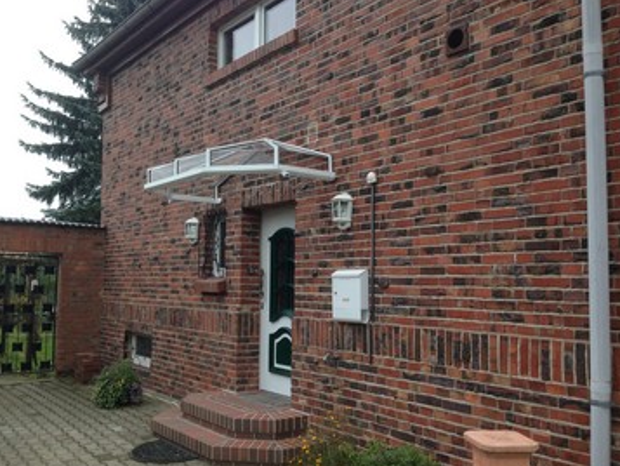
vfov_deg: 38.7
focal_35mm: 37
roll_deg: -2.0
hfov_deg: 50.1
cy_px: 249
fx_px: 663
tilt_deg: +2.5
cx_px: 281
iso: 50
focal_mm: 4.12
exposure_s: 1/257
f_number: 2.4
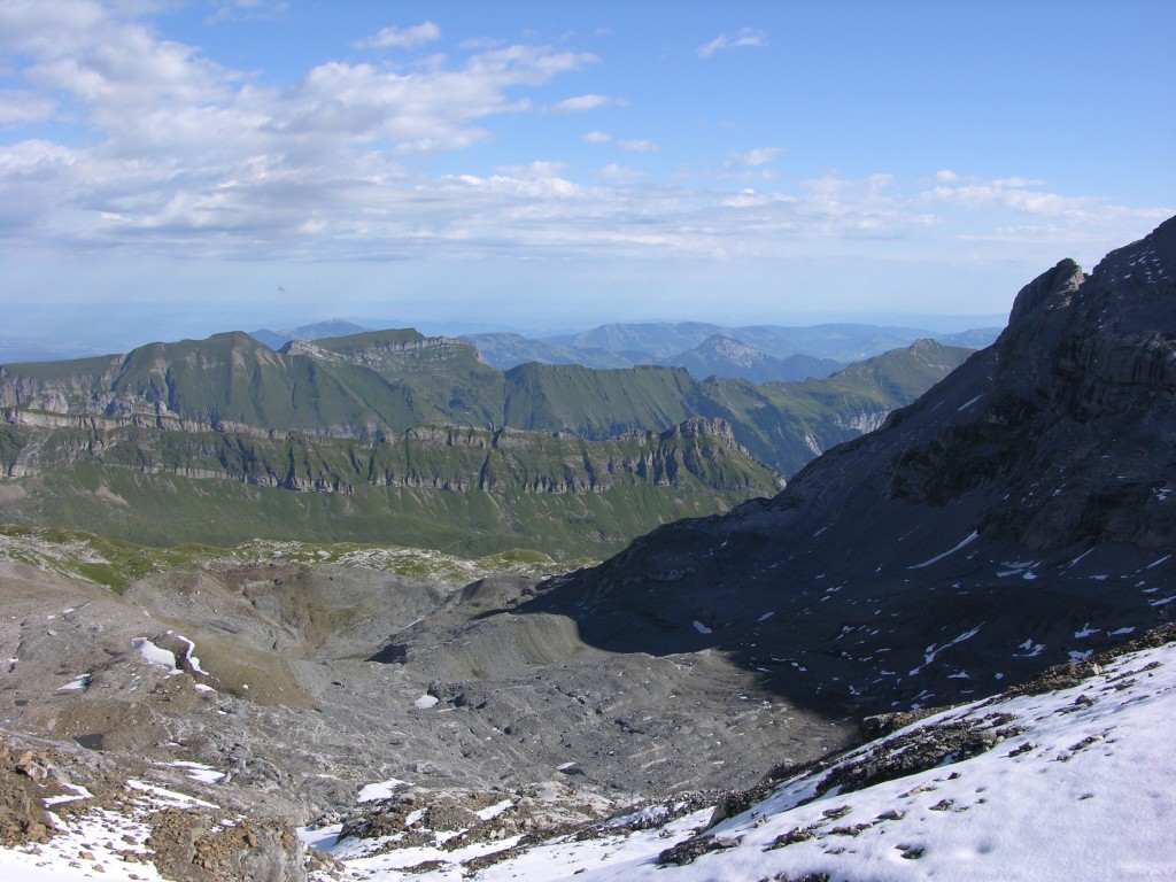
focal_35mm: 35
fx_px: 1189
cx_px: 588
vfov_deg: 40.7
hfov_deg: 52.6
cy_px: 441
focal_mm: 8.9
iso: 50
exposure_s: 1/220
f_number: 6.3
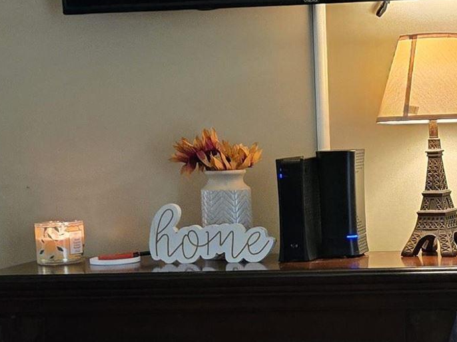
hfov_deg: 18.7
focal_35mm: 103
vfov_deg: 14.3
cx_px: 439
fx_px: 1359
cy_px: 227
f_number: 1.8
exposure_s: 1/60
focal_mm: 5.4
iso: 800
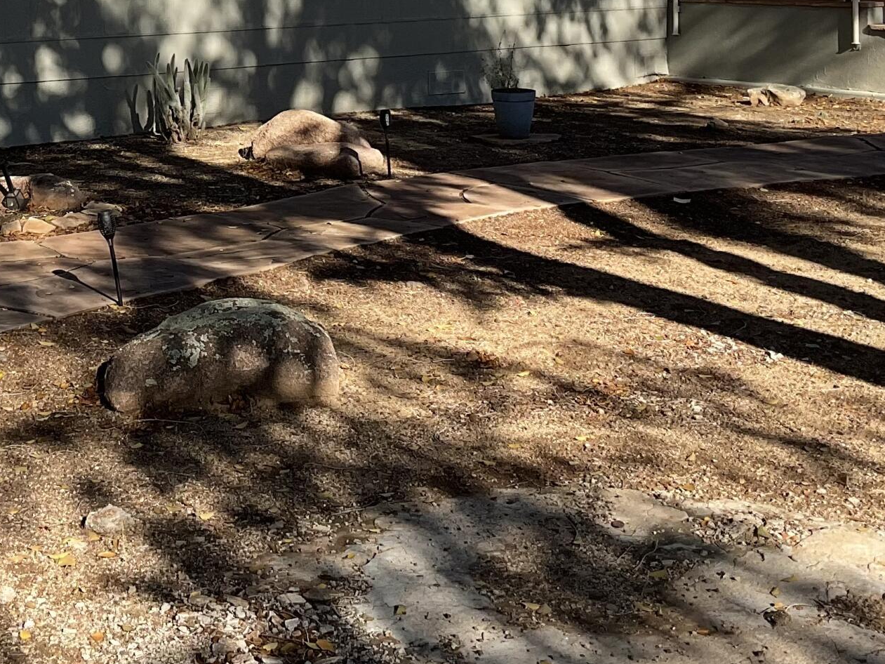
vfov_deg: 20.5
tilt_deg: -2.9
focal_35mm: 69
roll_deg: +0.2
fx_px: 1764
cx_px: 168
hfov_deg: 27.6
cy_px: -22
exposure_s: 1/1279
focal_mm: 3
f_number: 1.8
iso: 16
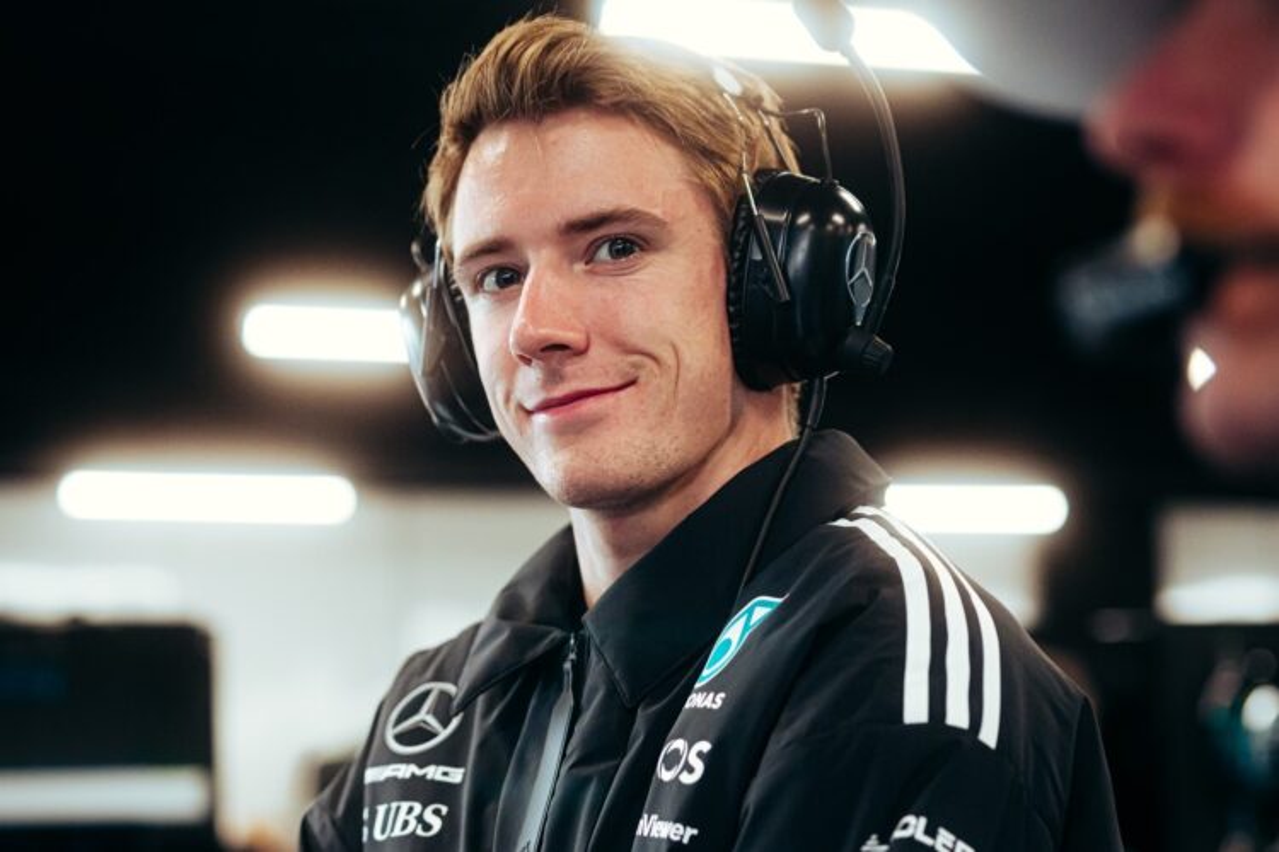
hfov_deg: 54.4
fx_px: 1243
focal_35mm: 35
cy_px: 426
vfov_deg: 37.9
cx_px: 640
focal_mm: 35
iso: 1000
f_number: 1.6
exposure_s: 1/400
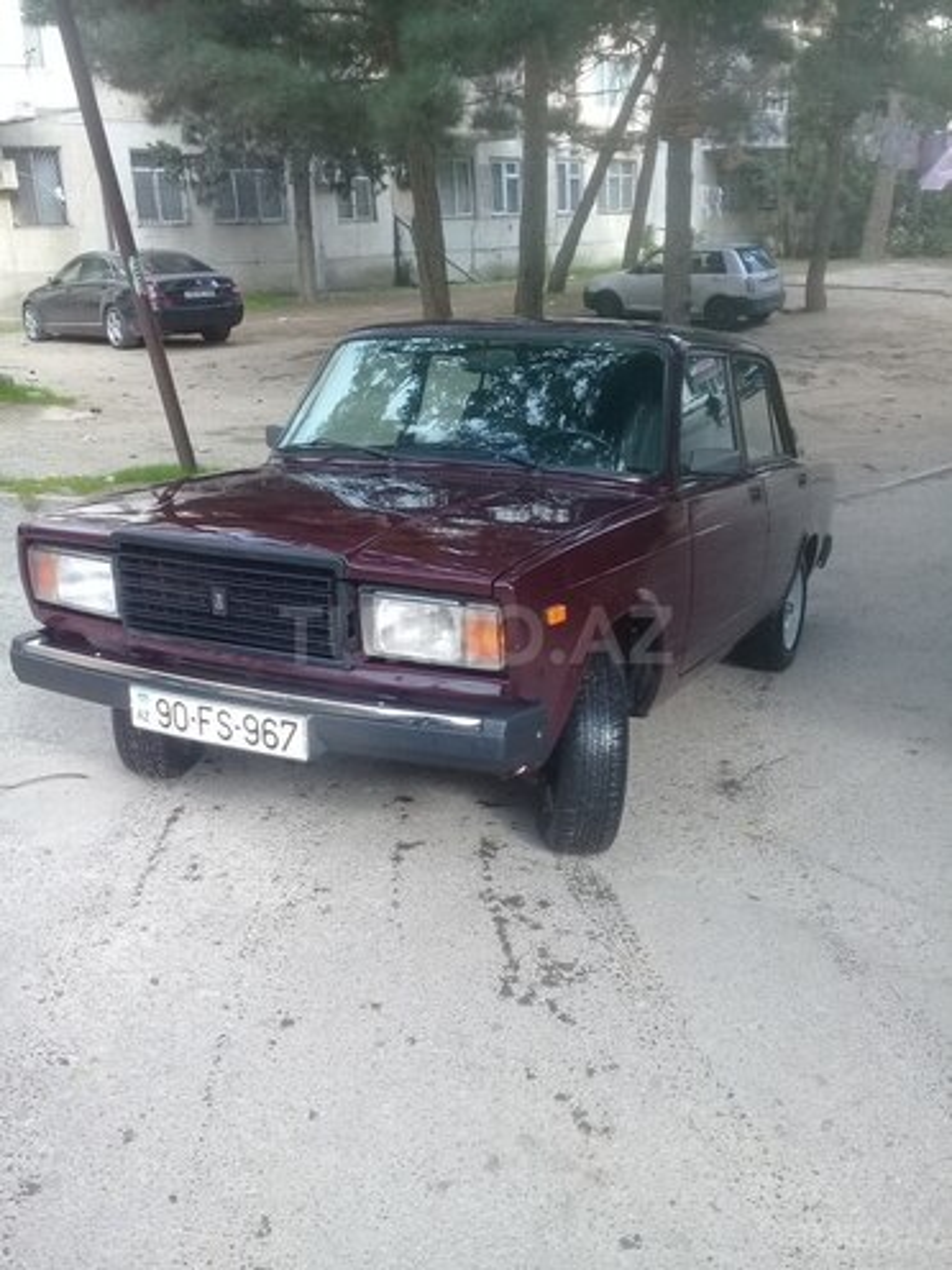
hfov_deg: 45.4
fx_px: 1137
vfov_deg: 58.4
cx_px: 476
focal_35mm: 31
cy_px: 635
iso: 64
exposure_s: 1/124
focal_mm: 3.3
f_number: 2.2
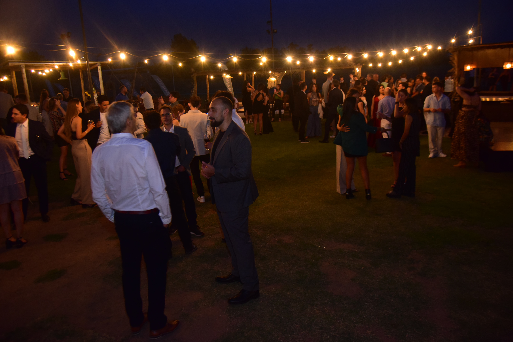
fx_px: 442
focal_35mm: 31
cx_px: 250
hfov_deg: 60.3
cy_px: 170
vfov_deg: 42.3
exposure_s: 1/30
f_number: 4
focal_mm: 30
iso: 2500
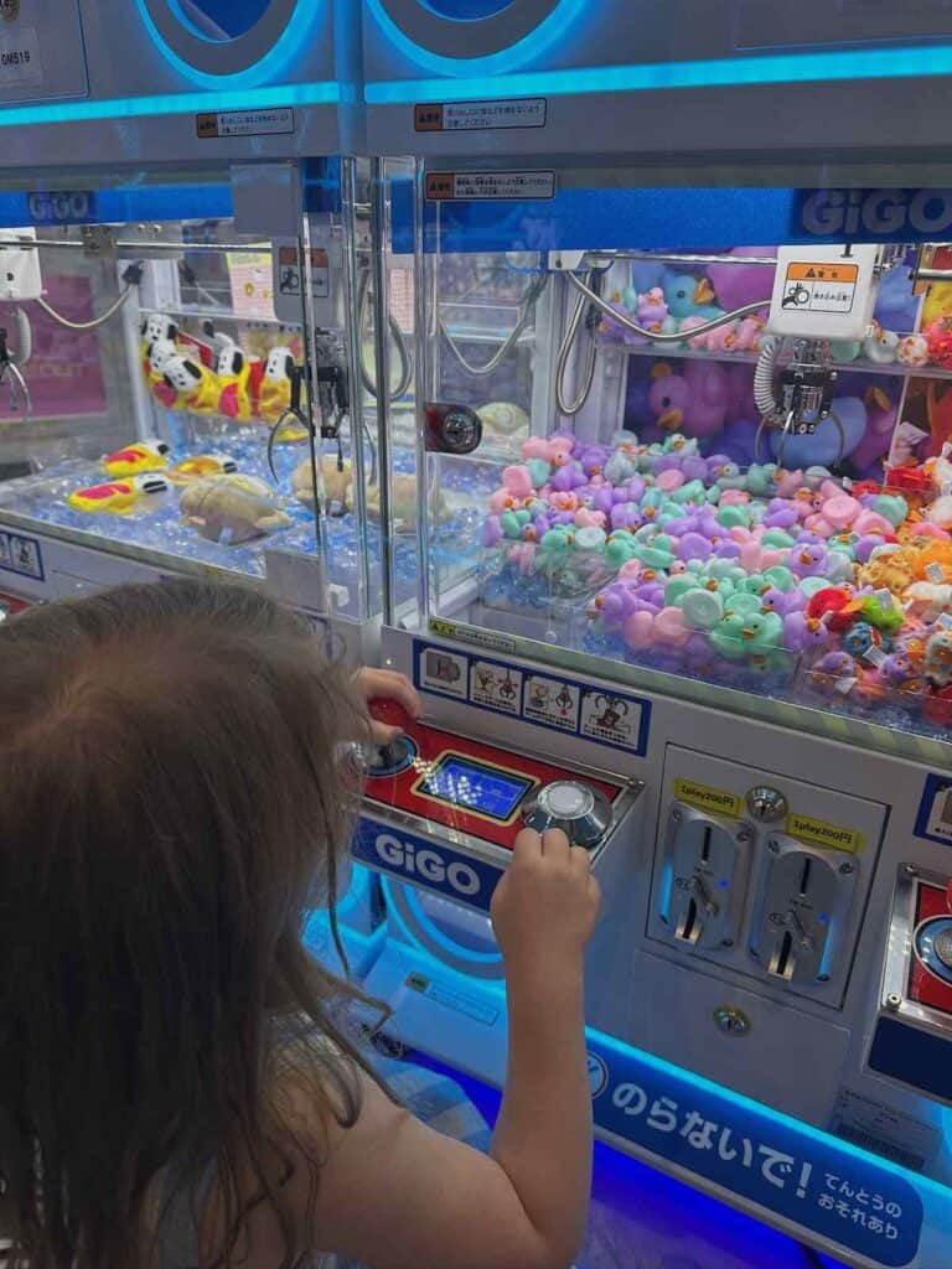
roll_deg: -2.7
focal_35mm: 24
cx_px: 476
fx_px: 880
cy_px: 634
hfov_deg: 56.8
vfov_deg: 71.6
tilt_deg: -20.8
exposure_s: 1/429
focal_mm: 6.86
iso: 80
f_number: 1.78
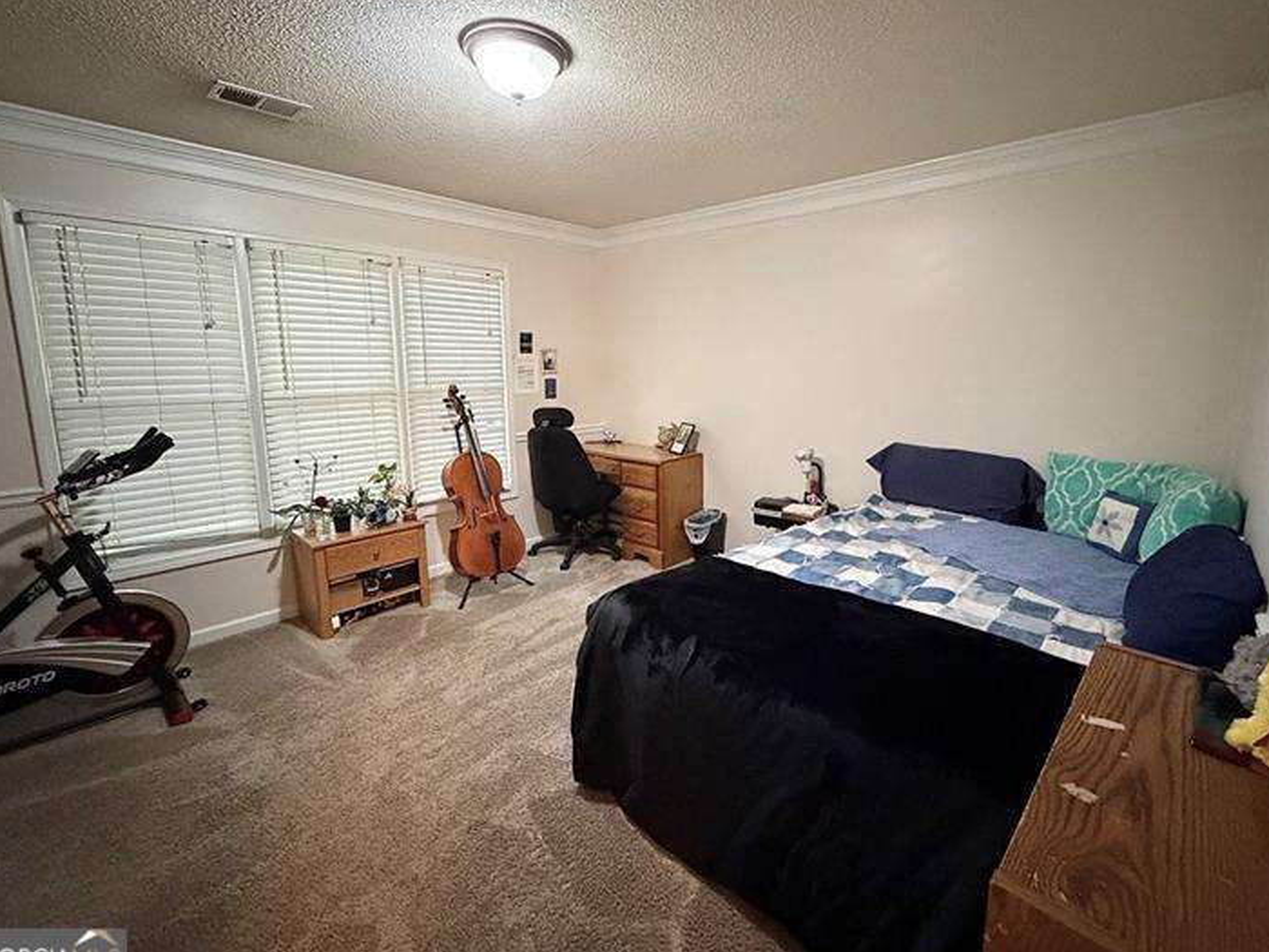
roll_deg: -0.3
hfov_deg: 94.3
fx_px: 587
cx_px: 687
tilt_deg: -8.7
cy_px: 439
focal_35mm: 16
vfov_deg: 78.0
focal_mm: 2.22
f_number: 2.2
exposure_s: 1/40
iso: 1000
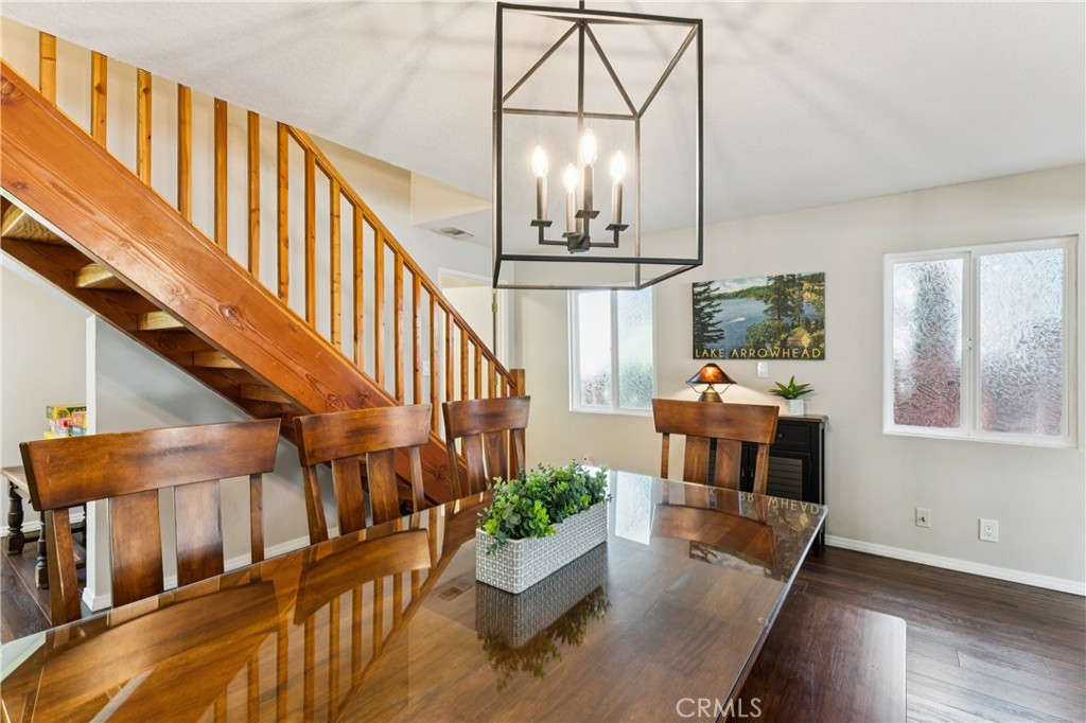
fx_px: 489
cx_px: 543
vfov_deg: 73.0
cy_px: 362
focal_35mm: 16
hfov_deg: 96.0
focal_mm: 16.2
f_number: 13
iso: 100
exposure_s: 1.3
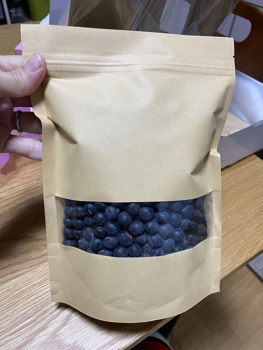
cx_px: 132
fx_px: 263
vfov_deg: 67.3
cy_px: 175
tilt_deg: -45.3
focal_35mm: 26
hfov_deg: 53.1
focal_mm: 4.25
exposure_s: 1/84
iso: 125
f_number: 1.8
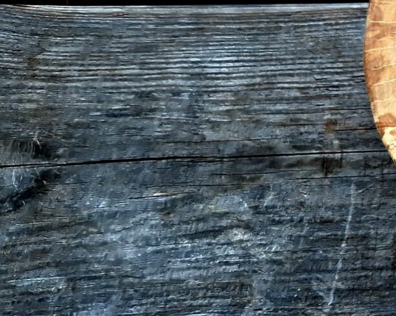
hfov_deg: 16.9
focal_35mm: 93
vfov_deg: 16.5
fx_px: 1090
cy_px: 161
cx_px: 720
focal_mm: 5.4
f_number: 1.8
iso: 100
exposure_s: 1/182
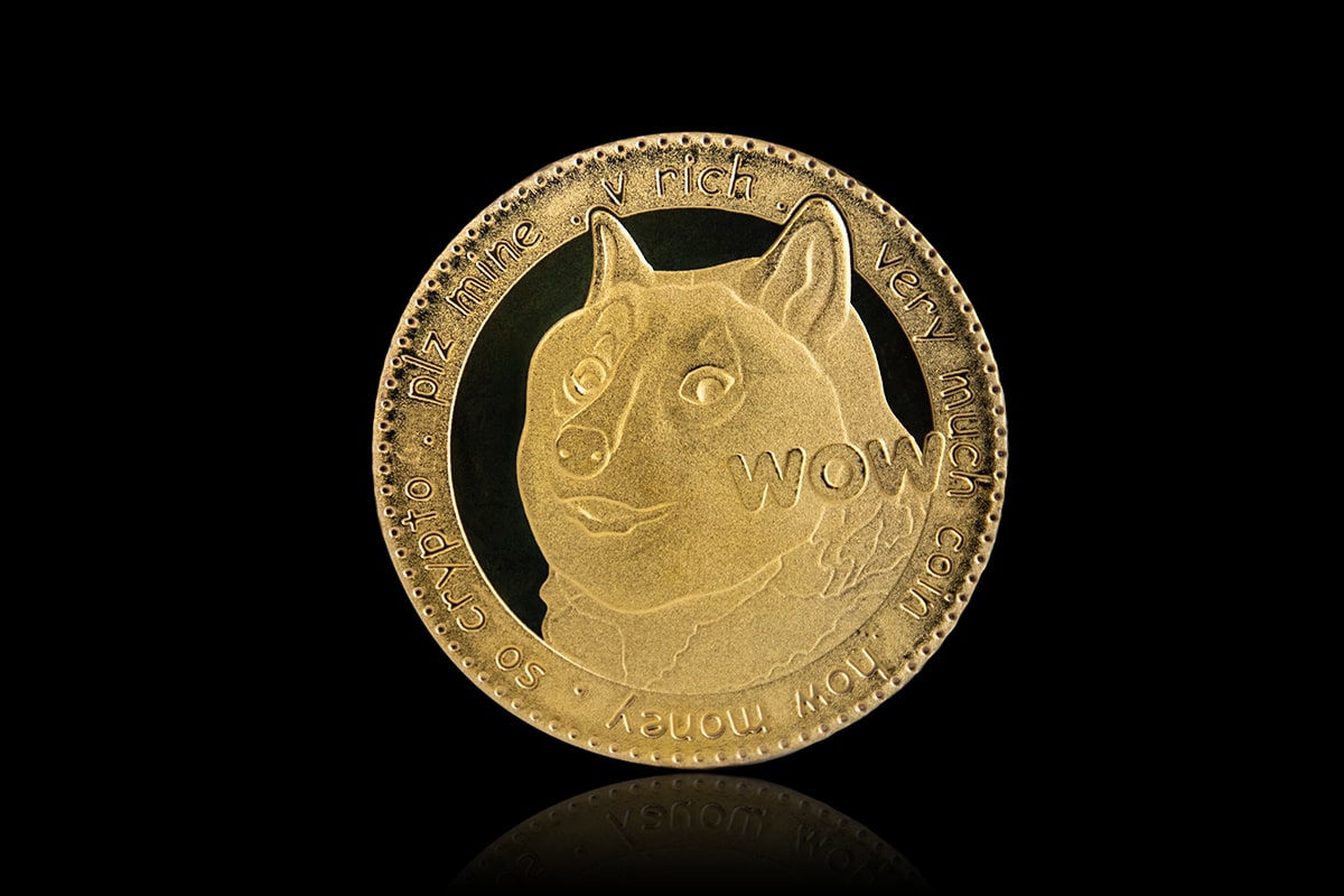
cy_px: 448
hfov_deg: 26.3
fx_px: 2874
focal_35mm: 77
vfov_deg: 17.7
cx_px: 672
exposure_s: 1/160
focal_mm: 77
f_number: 4
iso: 500
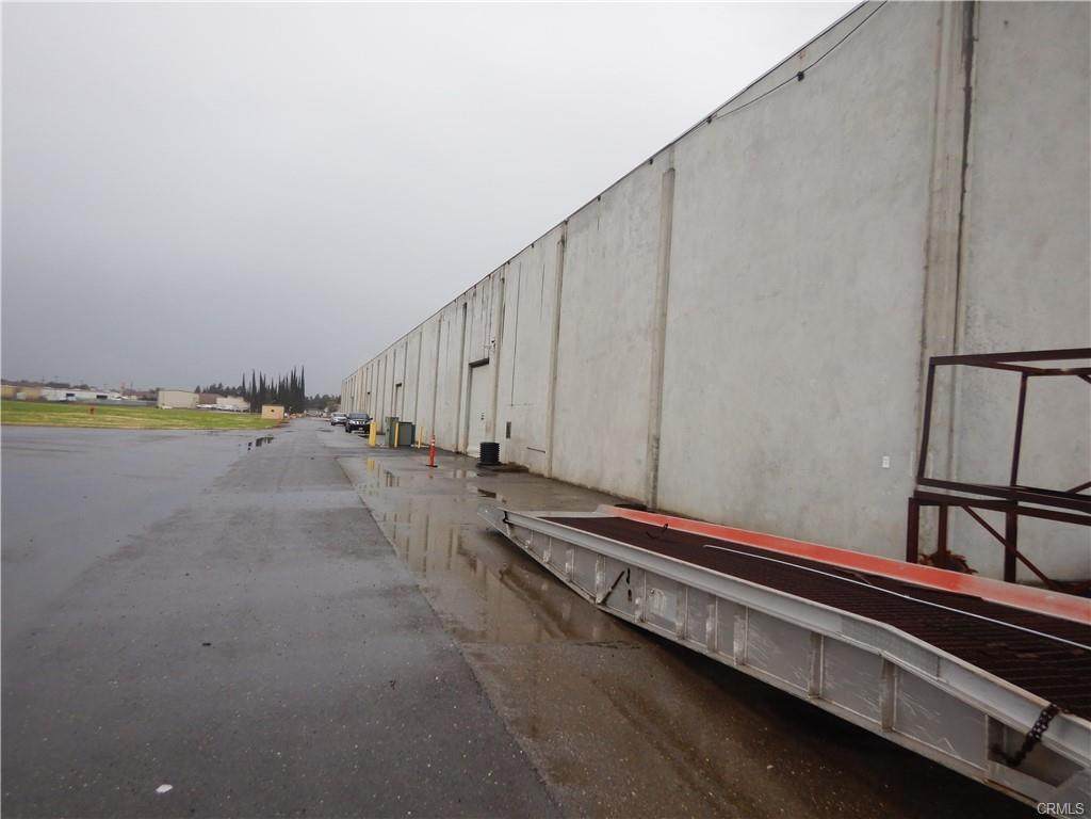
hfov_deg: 71.6
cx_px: 546
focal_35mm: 24
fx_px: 756
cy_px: 410
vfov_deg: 56.8
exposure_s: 1/640
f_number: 2.8
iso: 125
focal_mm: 4.3
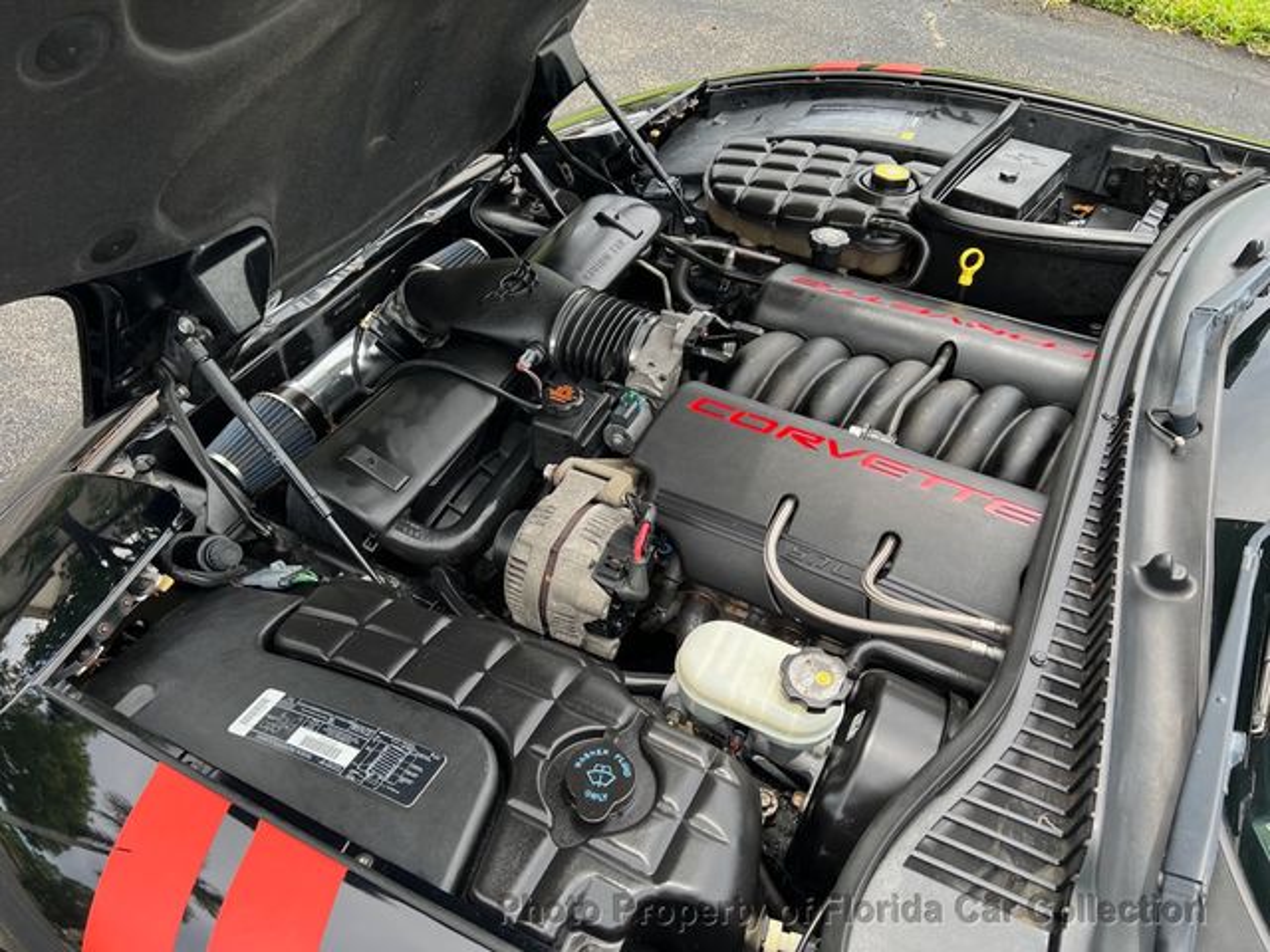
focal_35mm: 26
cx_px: 635
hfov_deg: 67.3
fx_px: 954
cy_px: 476
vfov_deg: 53.1
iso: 50
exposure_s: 1/473
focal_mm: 5.7
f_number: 1.5
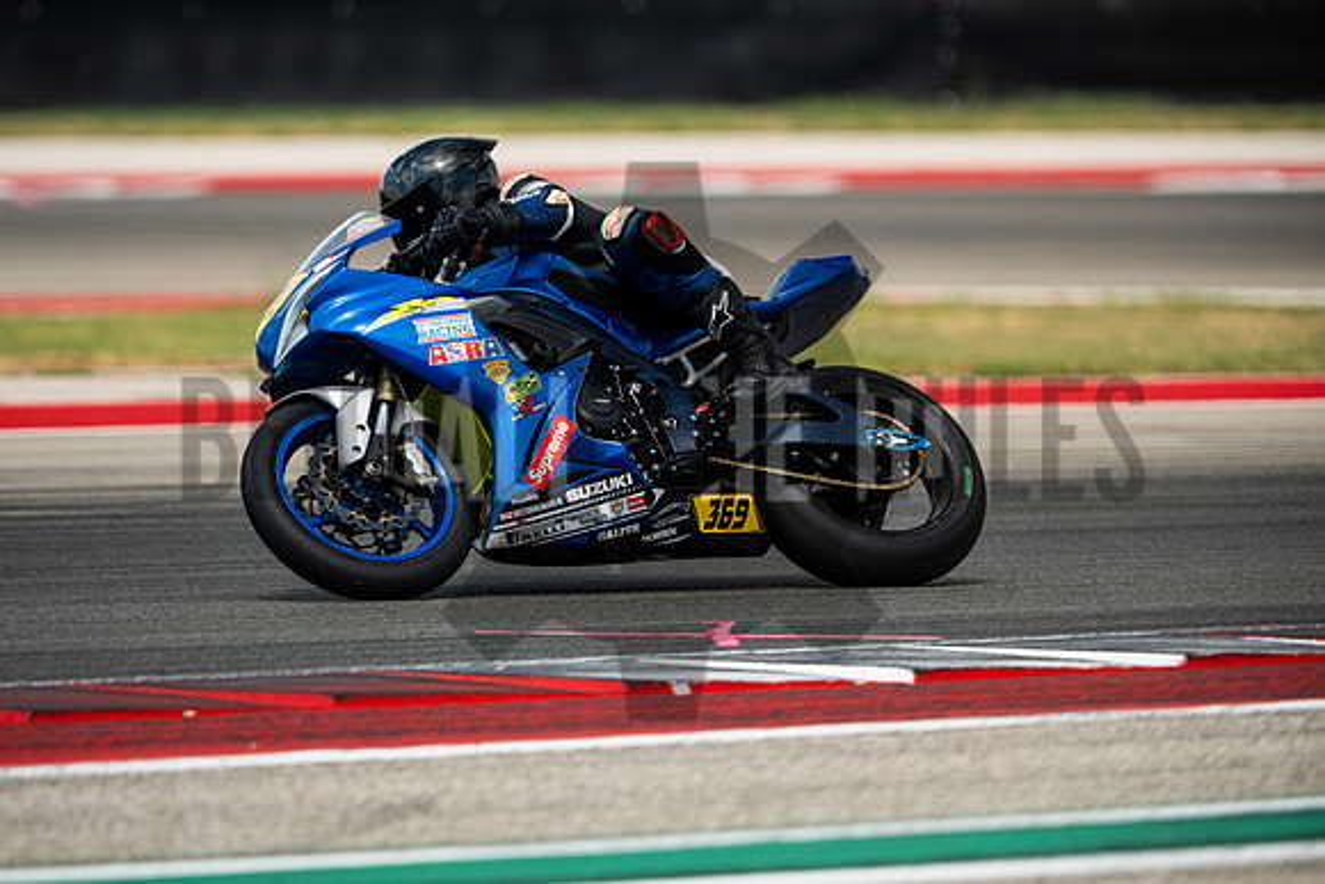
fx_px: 15461
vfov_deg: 3.3
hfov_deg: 4.9
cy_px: 442
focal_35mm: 420
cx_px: 662
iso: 400
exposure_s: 1/2500
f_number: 2.8
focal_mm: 280
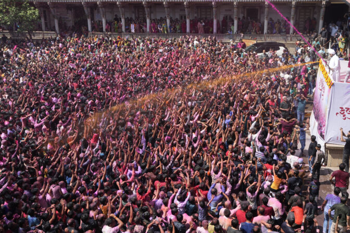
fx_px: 437
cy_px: 116
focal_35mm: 45
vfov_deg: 29.9
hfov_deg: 43.6
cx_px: 175
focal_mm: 30
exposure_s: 1/800
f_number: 3.5
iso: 100
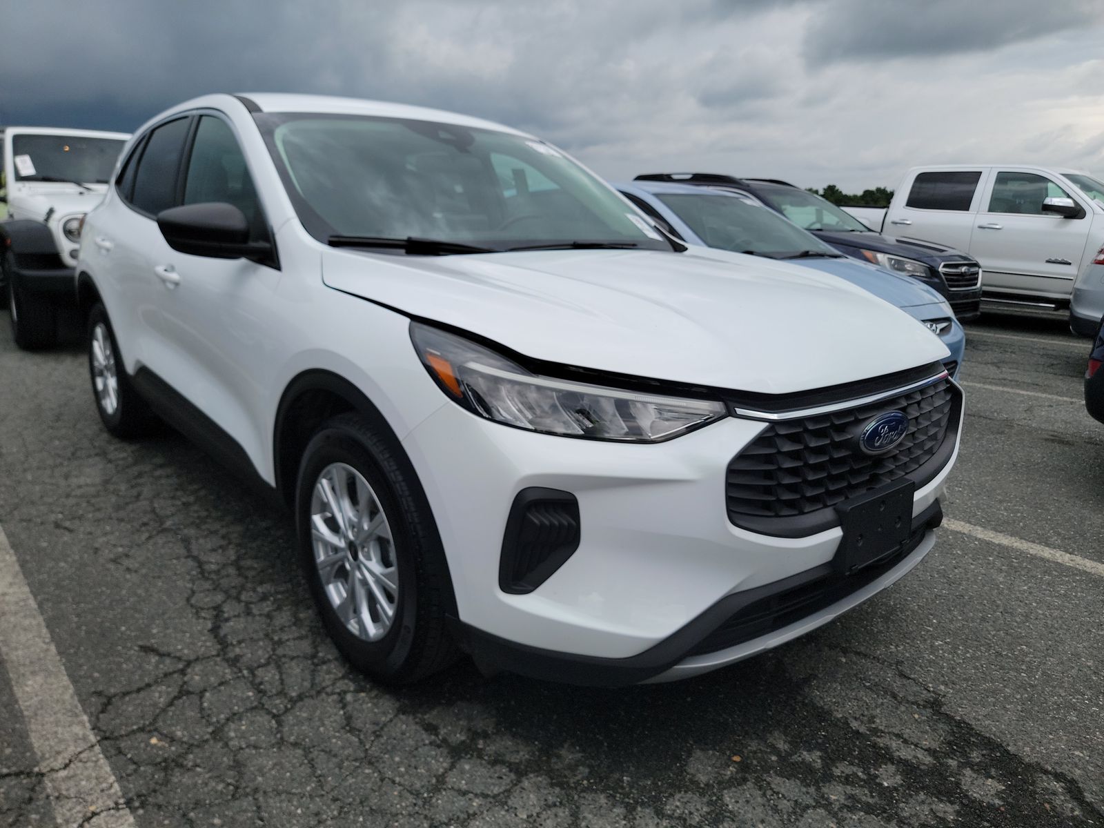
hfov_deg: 71.6
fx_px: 765
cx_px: 552
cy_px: 414
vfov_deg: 56.8
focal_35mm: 24
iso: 50
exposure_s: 1/316
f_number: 1.8
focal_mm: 6.7
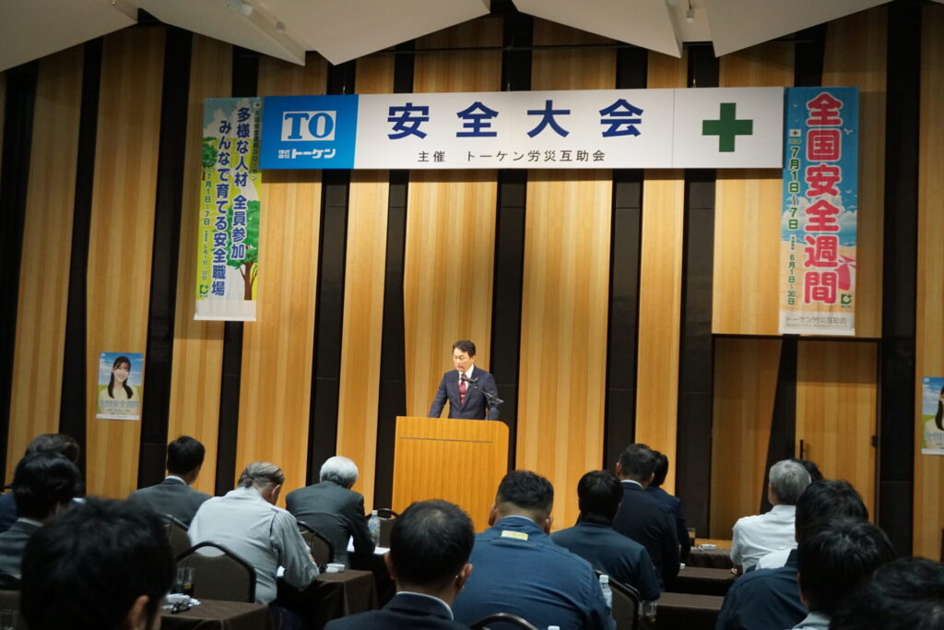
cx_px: 472
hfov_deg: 40.0
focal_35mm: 50
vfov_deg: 27.3
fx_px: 1298
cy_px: 315
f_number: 5
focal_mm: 33
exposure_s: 1/160
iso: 2000
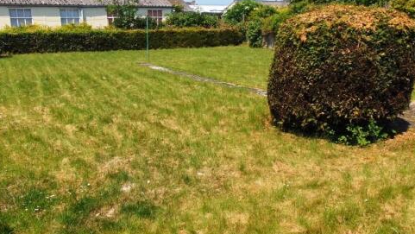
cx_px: 203
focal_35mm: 33
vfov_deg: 35.7
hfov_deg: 59.5
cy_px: 125
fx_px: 363
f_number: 7.7
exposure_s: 1/250
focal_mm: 4.5
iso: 80
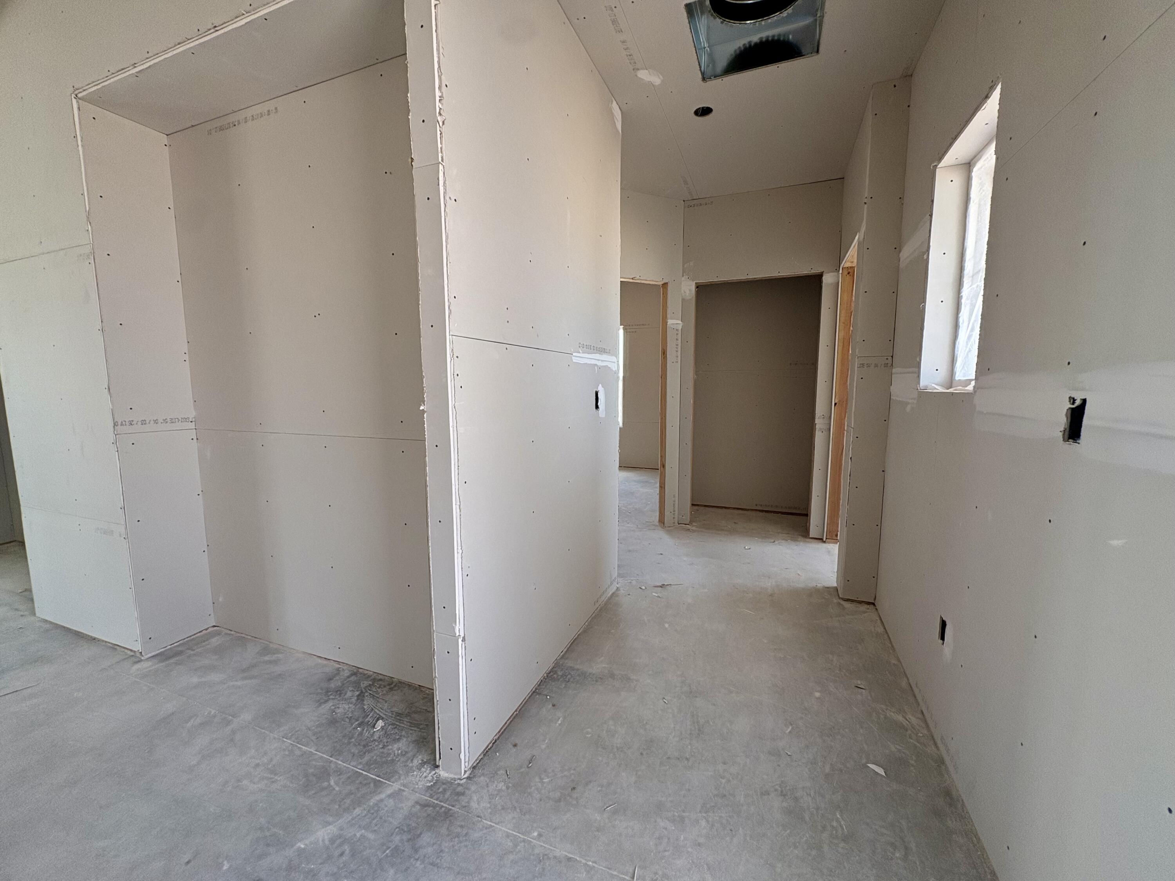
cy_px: 440
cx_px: 588
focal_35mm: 14
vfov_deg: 85.7
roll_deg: +0.5
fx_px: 475
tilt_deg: -7.0
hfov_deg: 102.1
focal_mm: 2.22
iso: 125
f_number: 2.2
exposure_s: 1/99
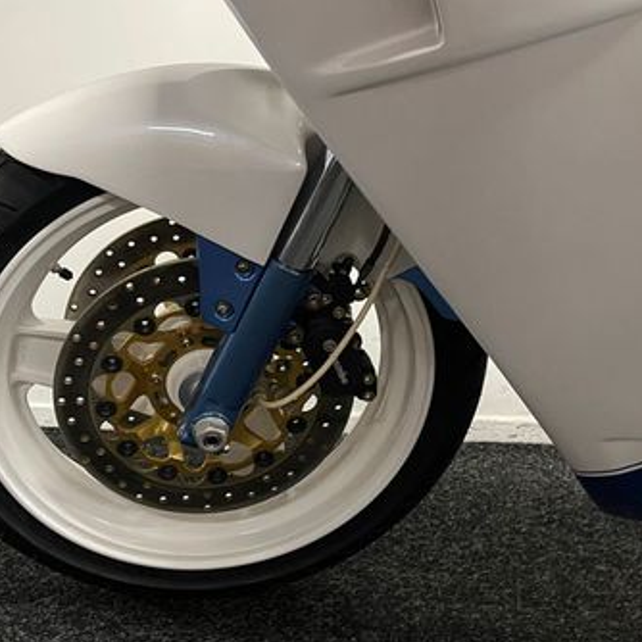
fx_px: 923
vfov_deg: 38.3
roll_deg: -0.8
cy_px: 288
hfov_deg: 38.1
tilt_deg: -9.5
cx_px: 235
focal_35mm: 44
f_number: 1.6
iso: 160
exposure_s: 1/50
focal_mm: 5.1
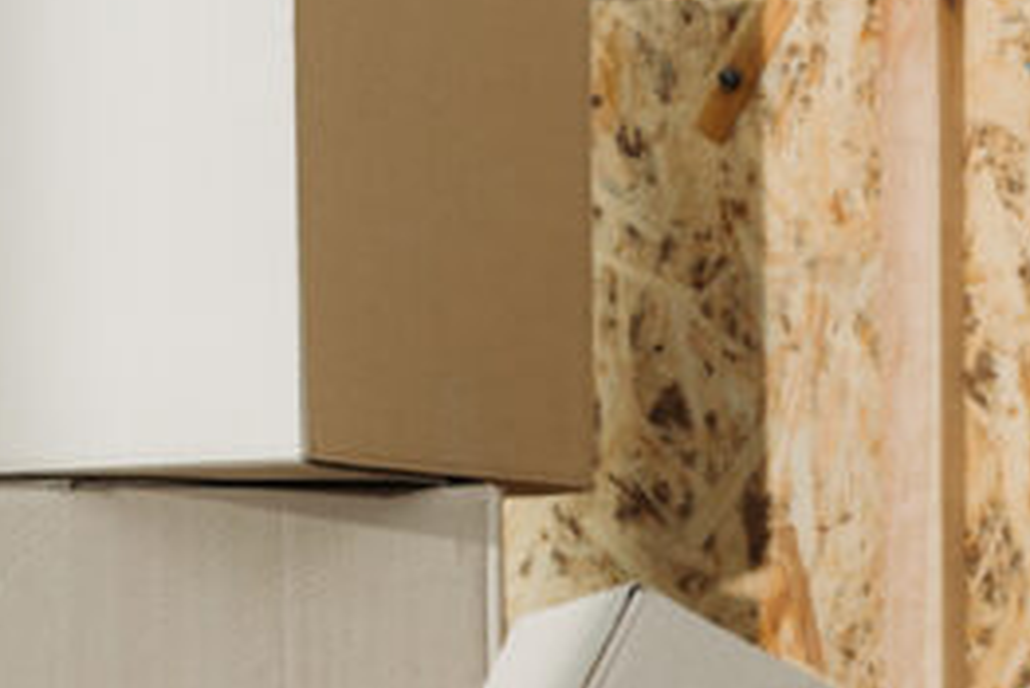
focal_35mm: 398
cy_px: 1154
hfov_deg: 5.2
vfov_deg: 3.4
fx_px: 11393
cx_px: 1175
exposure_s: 1/200
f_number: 5
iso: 100
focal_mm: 102
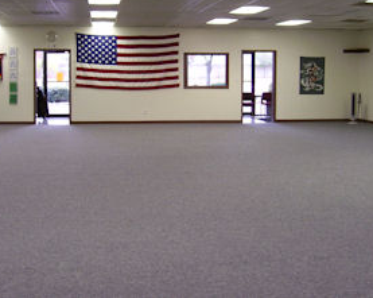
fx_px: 529
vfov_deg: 31.1
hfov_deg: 38.7
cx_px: 152
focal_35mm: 48
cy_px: 97
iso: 160
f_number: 2.7
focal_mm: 5.6
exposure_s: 1/20
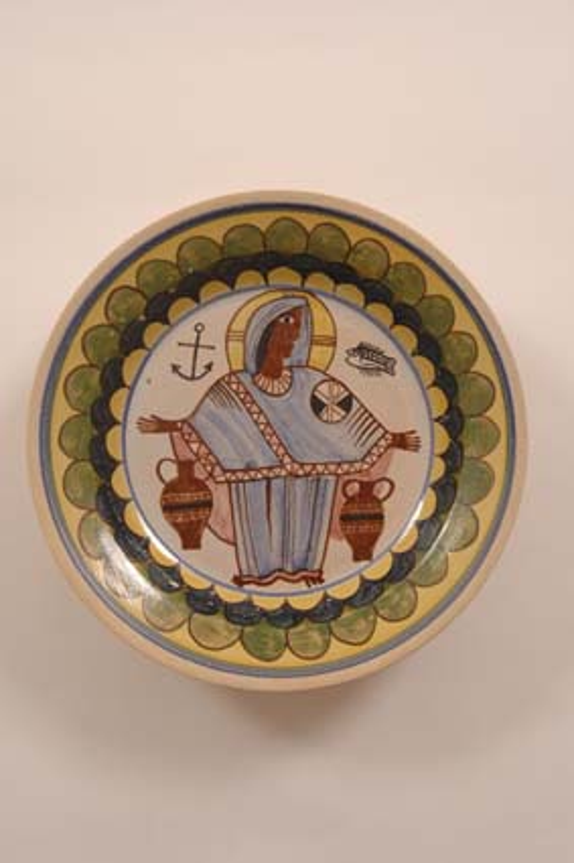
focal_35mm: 51
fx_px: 1221
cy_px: 432
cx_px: 287
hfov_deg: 26.5
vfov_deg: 38.9
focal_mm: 34
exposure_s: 1/5
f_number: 5.6
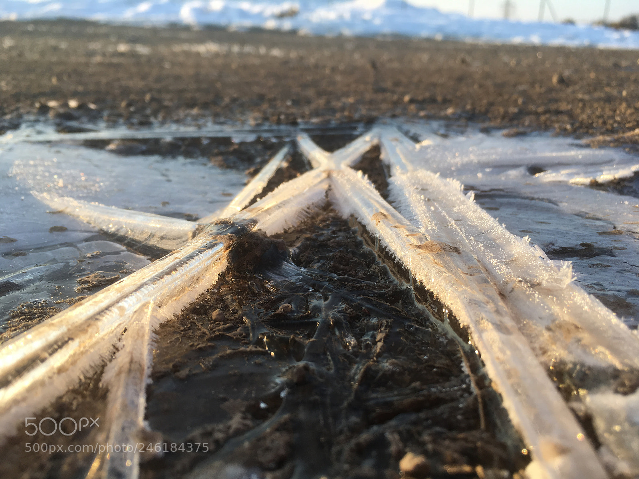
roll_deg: -2.5
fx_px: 535
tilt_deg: -20.9
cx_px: 320
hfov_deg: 61.7
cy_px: 240
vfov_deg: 48.2
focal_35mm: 29
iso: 25
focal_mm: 4.15
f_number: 2.2
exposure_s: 1/388
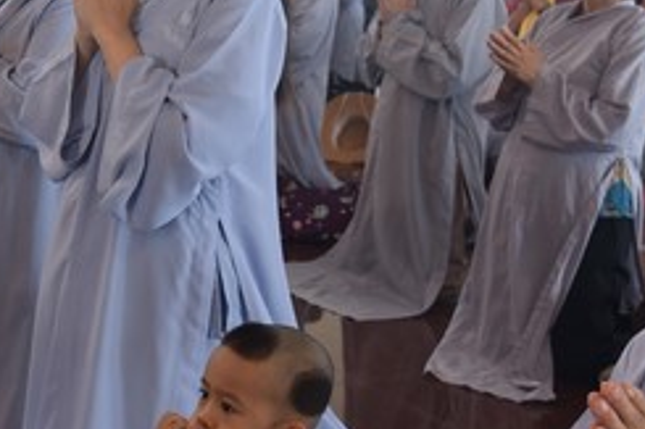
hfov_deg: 21.8
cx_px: 182
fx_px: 1665
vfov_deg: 14.7
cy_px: 203
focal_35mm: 93
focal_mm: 35
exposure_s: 1/60
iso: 450
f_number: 4
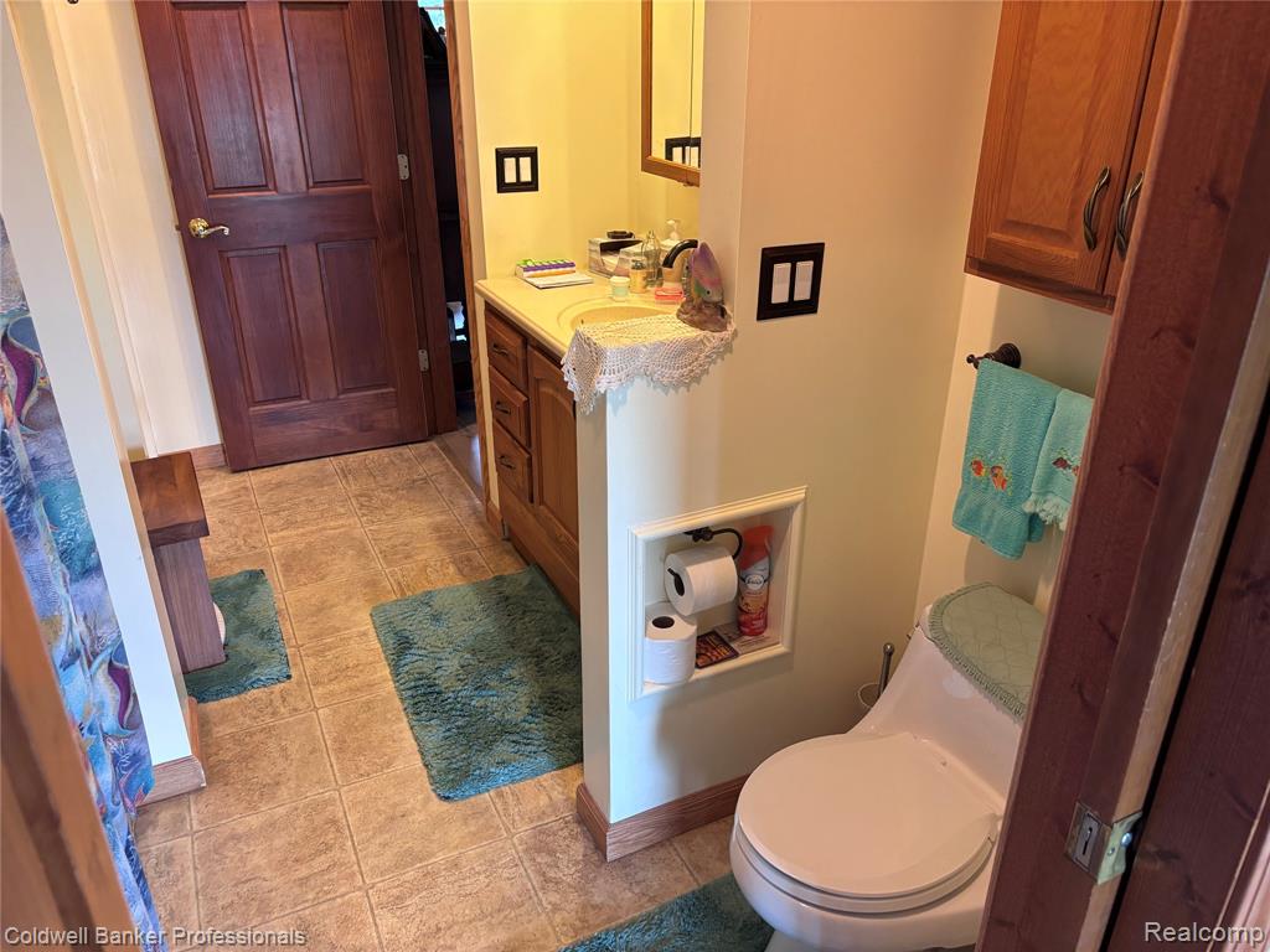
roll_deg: +0.5
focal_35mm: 26
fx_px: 954
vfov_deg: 53.1
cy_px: 476
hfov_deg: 67.3
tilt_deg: -24.6
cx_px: 635
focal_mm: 5.96
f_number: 1.6
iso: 320
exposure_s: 1/60
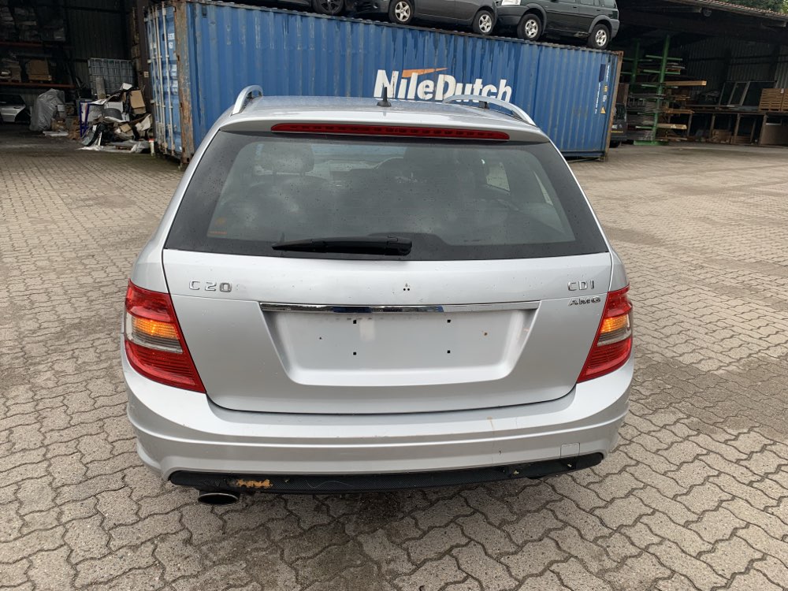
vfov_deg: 53.1
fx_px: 592
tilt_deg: -16.7
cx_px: 394
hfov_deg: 67.3
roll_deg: -3.1
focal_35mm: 26
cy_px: 296
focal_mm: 4.25
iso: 25
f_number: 1.8
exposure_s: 1/344
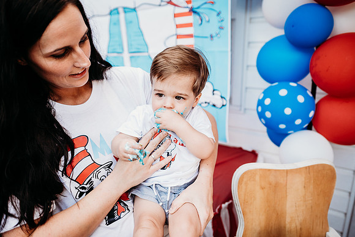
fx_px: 237
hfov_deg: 73.7
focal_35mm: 24
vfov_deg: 53.2
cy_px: 118
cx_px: 178
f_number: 2.5
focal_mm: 24
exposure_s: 1/200
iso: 640
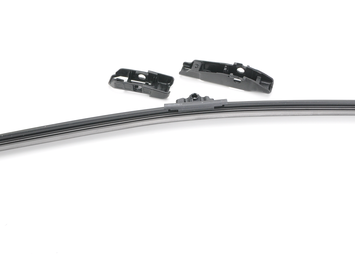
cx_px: 190
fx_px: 561
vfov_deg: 26.7
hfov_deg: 35.1
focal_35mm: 55
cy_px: 108
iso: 640
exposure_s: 1/50
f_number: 5.6
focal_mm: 27
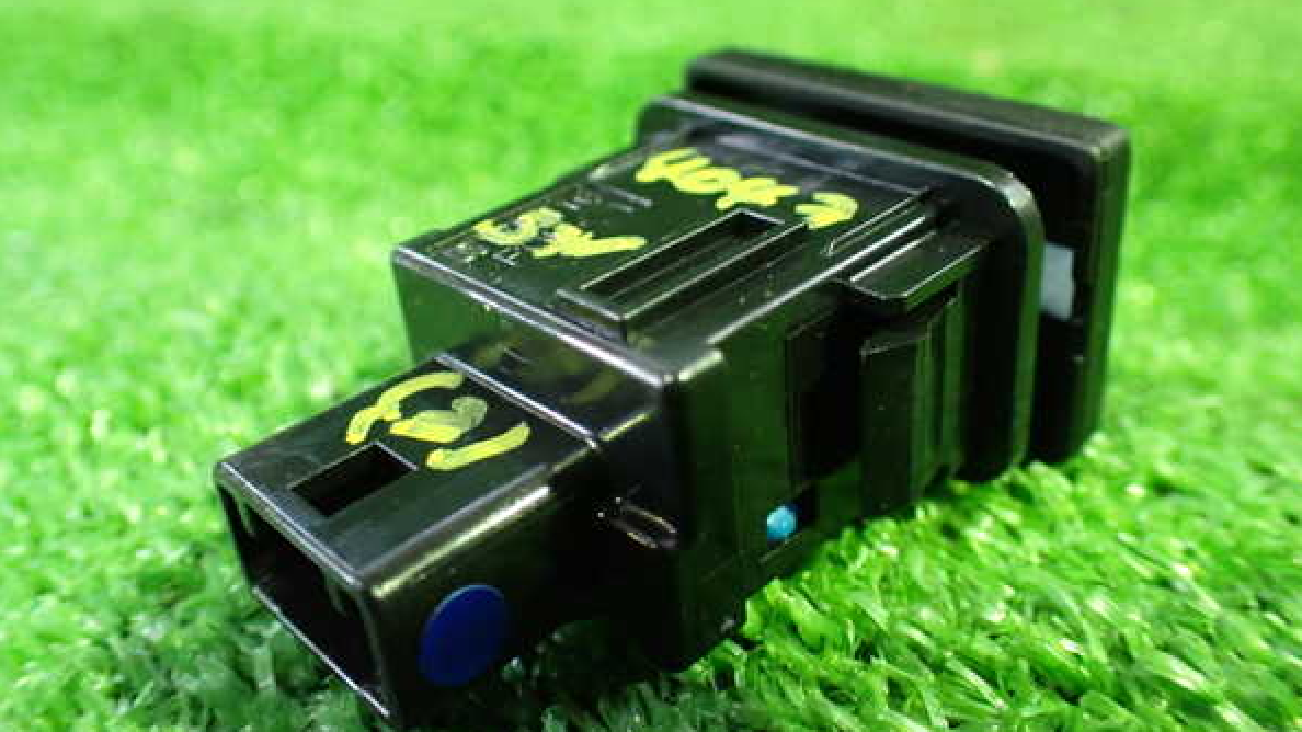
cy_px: 324
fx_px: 1139
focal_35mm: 33
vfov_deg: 35.6
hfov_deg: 59.5
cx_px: 653
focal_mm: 5.4
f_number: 2.3
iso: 1000
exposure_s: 1/30
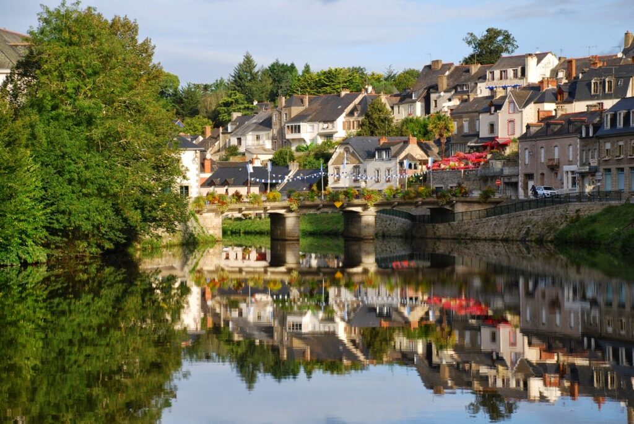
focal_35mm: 99
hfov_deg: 20.6
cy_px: 212
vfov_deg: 13.9
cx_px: 317
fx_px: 1745
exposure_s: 1/400
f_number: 5.3
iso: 200
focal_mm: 66
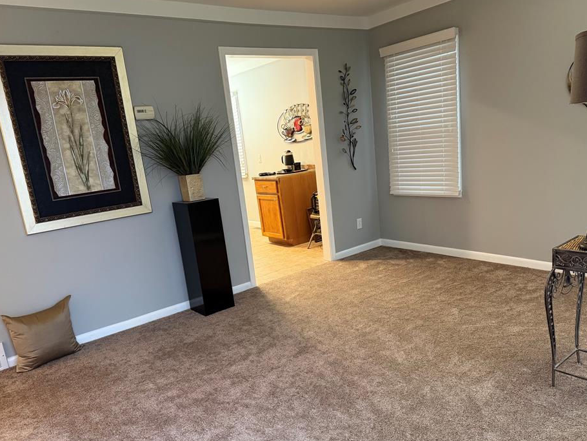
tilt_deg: -13.0
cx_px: 306
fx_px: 458
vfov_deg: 51.3
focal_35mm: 27
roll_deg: +6.4
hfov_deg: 65.3
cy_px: 242
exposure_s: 1/60
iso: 500
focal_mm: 6.76
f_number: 1.78
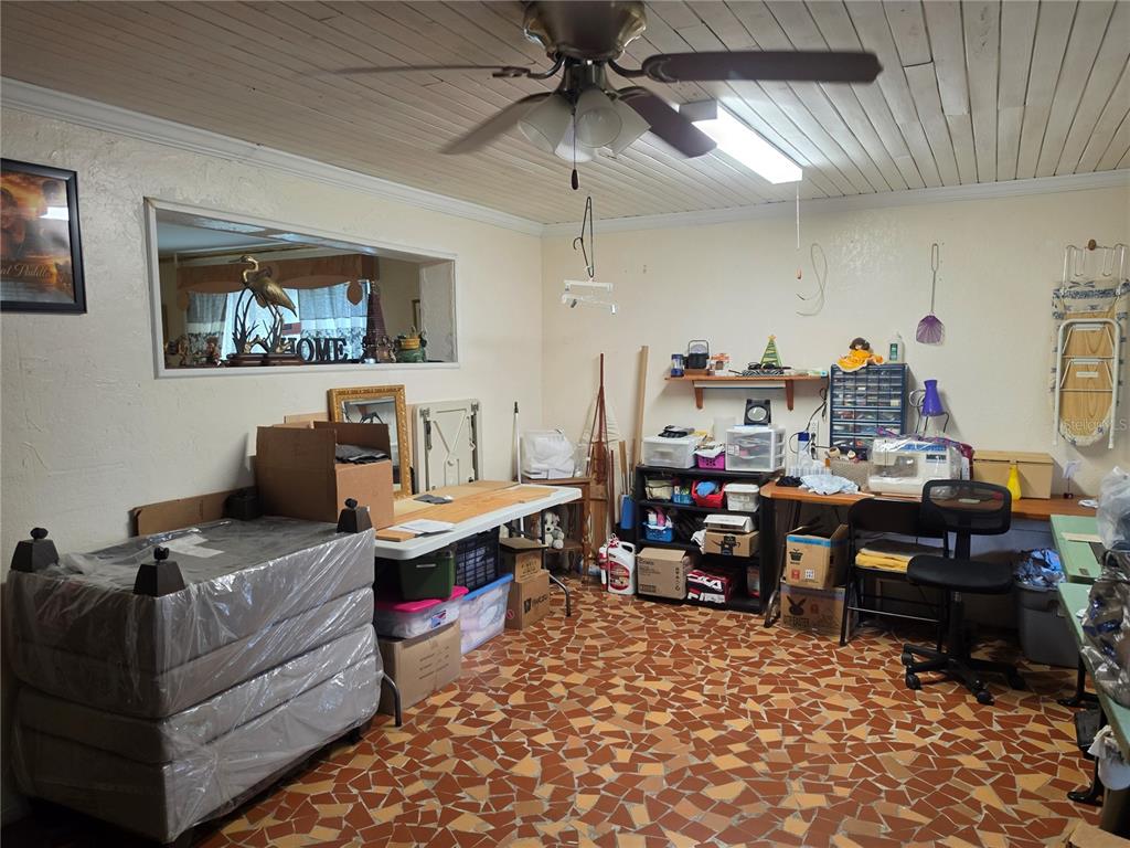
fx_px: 751
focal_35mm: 23
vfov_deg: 58.9
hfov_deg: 73.9
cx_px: 565
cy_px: 424
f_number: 1.4
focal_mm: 6.5
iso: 200
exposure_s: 1/120
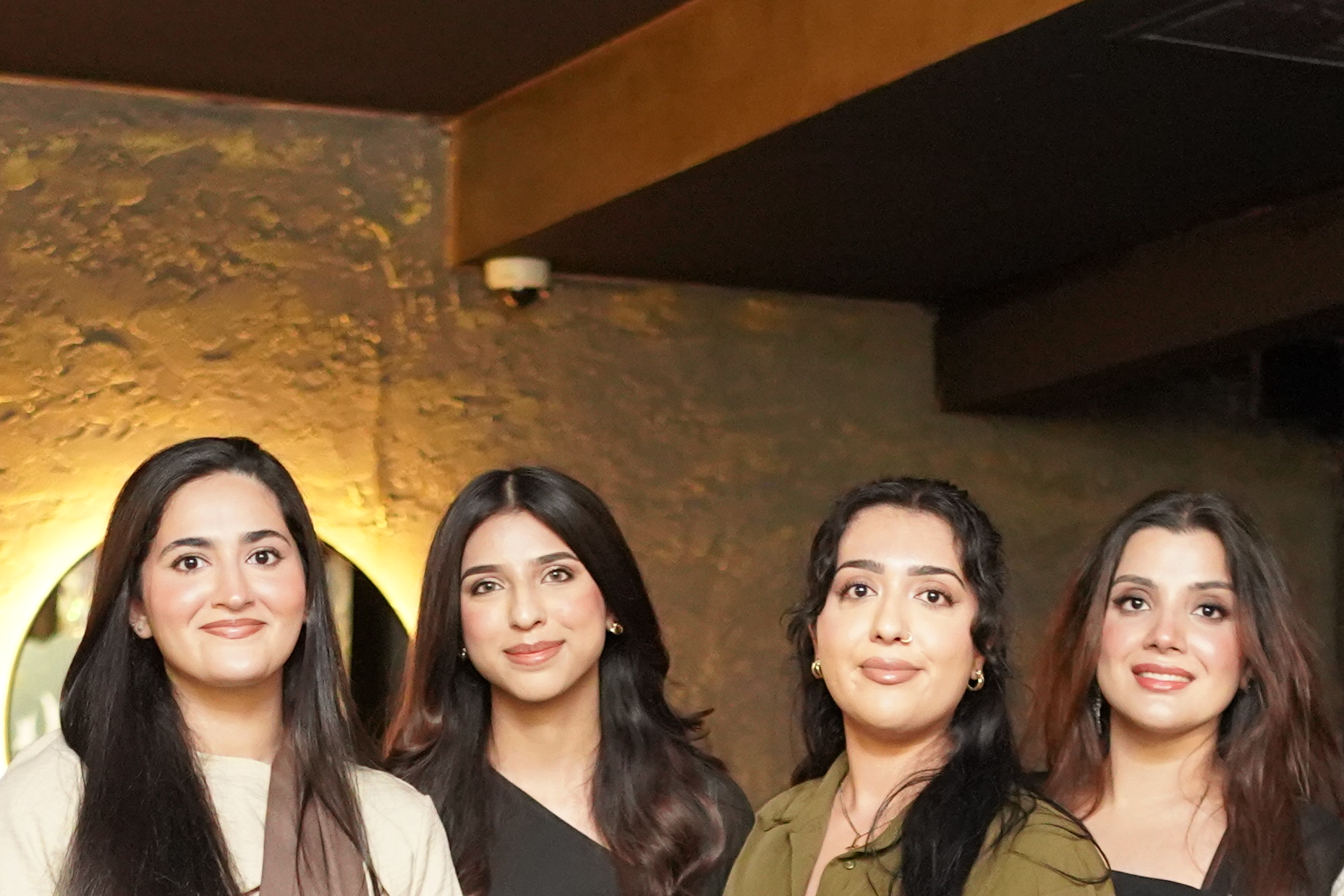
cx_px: 702
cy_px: 1356
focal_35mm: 113
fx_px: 4219
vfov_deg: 11.6
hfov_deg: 18.1
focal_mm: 35
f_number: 2.2
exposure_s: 1/160
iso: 6400
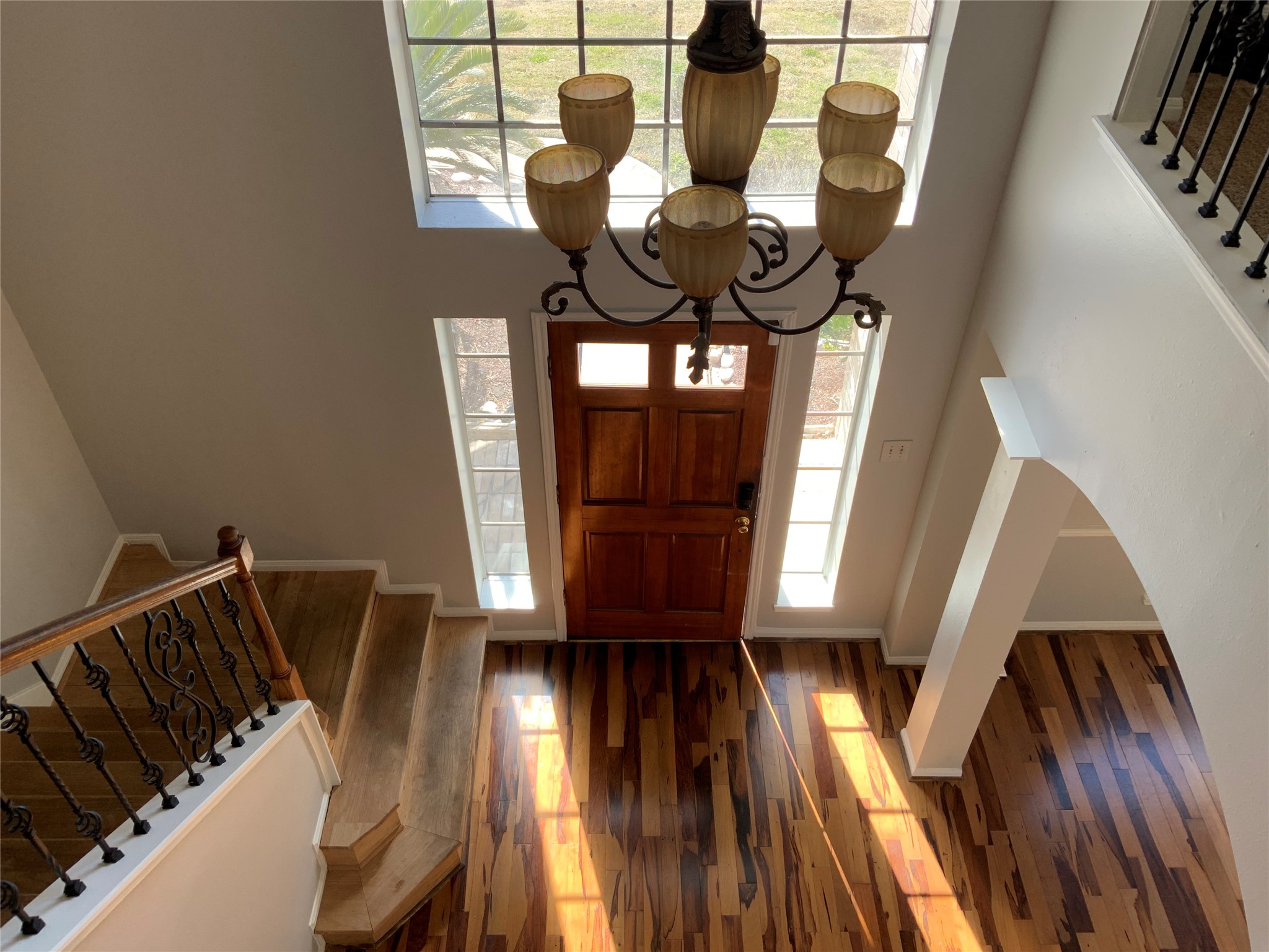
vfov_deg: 48.2
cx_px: 634
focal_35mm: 29
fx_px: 1063
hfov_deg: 61.7
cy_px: 476
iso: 20
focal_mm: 3
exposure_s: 1/122
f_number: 1.8
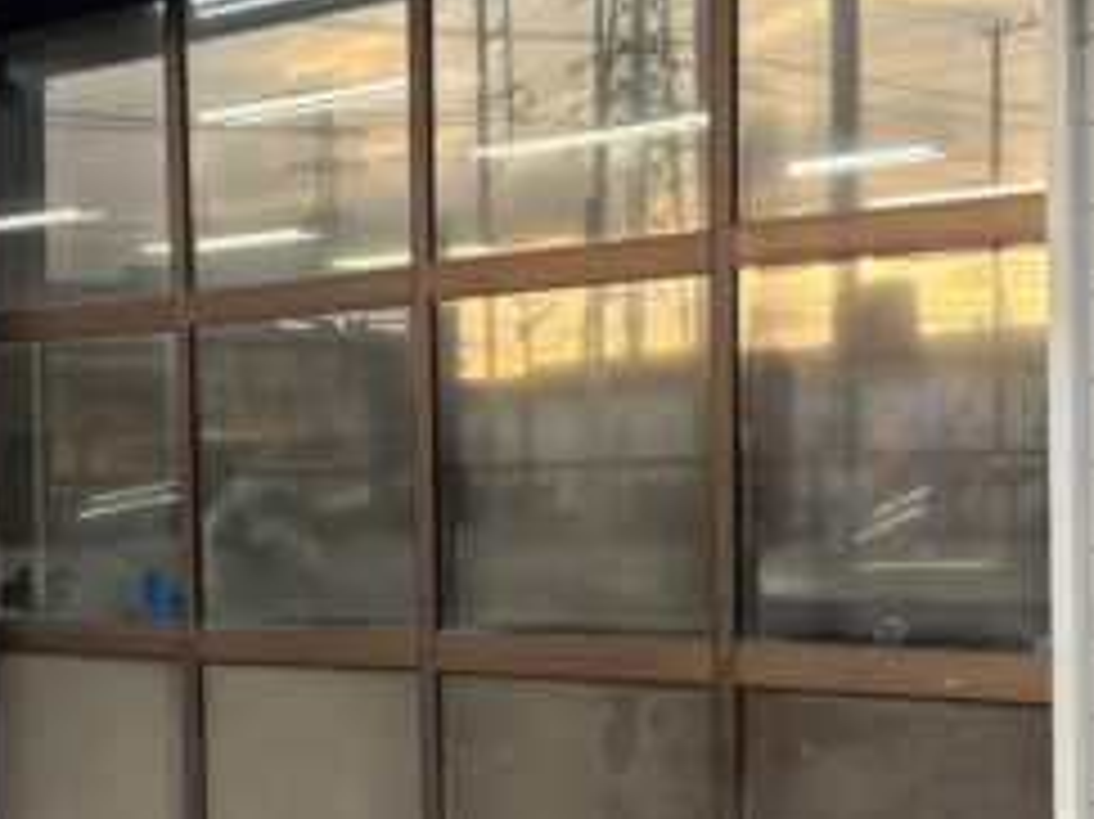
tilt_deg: -1.1
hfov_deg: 25.0
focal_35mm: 77
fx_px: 2432
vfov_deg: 19.1
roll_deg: +1.4
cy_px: 549
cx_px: 261
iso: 40
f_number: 1.6
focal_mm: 5.96
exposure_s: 1/214
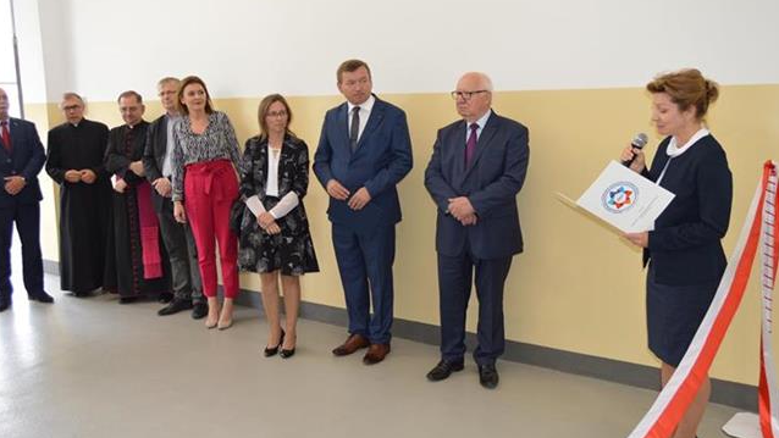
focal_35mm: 32
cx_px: 391
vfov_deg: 36.7
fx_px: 661
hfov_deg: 61.0
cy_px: 217
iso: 400
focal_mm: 20
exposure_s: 1/80
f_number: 4
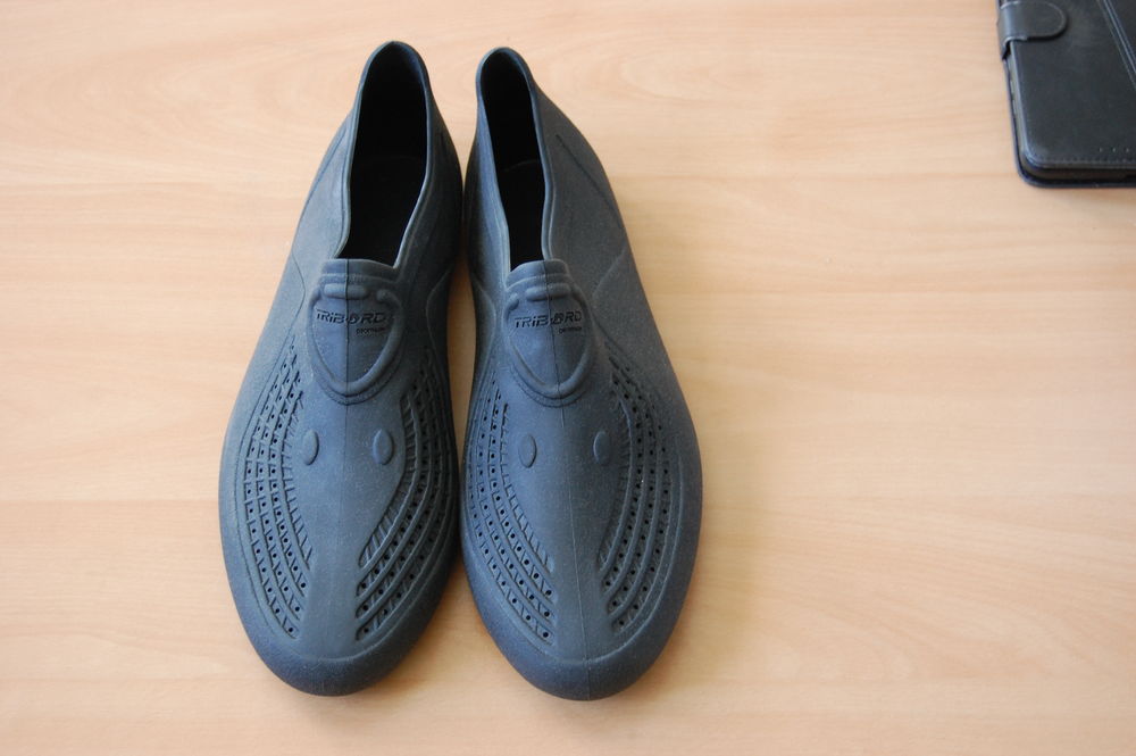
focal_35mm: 63
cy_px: 378
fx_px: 1986
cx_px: 568
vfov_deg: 21.5
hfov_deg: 31.9
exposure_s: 1/30
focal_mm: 42
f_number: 5.3
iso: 640
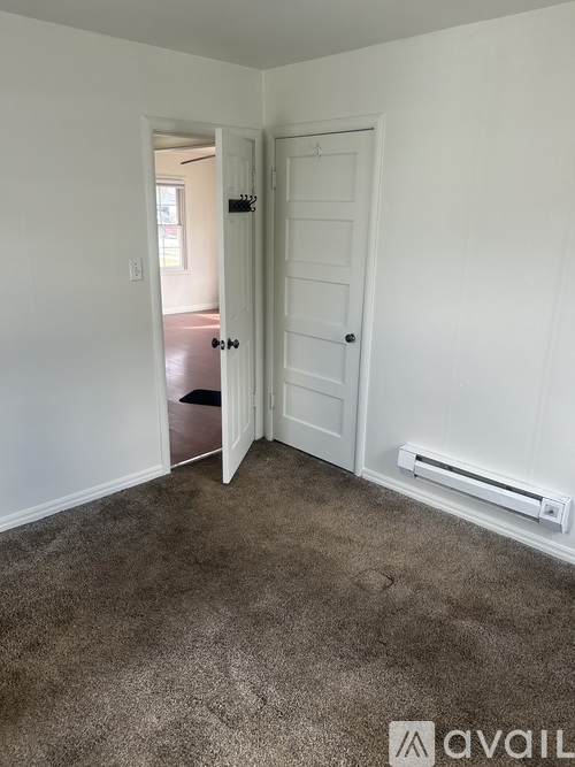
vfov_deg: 67.3
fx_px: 576
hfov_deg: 53.0
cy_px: 384
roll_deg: -0.1
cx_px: 288
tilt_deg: -13.2
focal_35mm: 26
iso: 50
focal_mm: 5.7
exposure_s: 1/120
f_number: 1.5
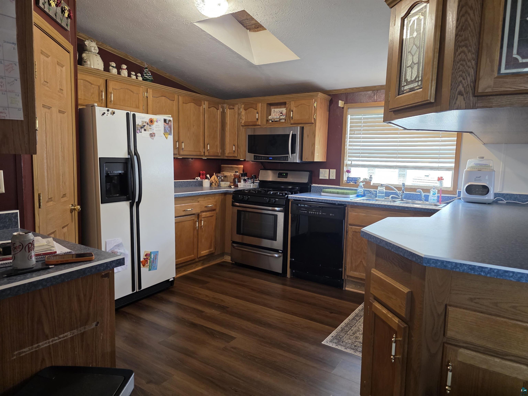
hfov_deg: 73.9
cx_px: 264
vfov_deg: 58.9
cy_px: 198
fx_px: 351
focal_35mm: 23
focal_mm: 6.3
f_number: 1.7
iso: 500
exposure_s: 1/120
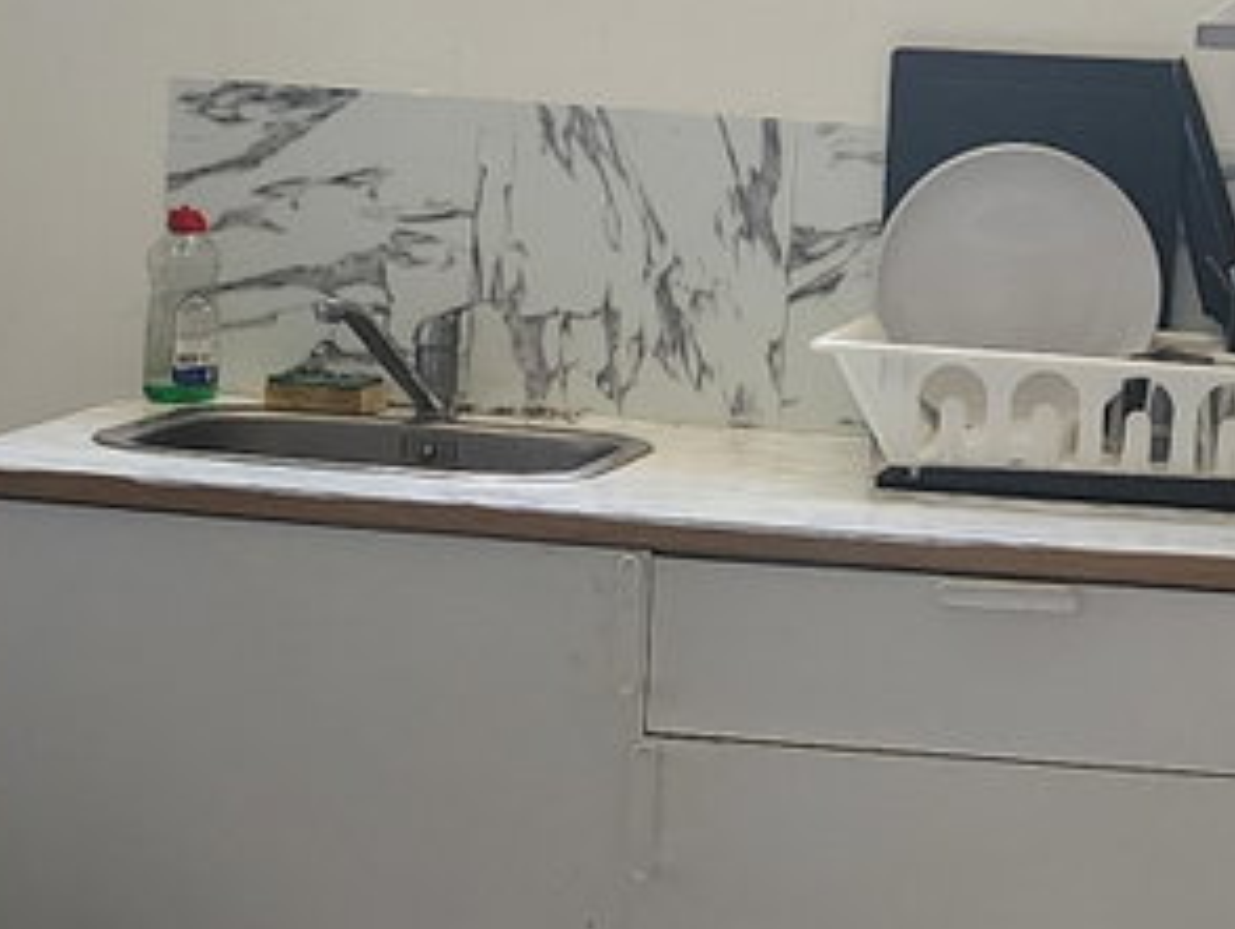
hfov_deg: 15.8
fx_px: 4463
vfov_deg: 11.7
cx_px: 681
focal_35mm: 125
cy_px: 1064
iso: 500
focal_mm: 6.4
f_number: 1.8
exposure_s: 1/100
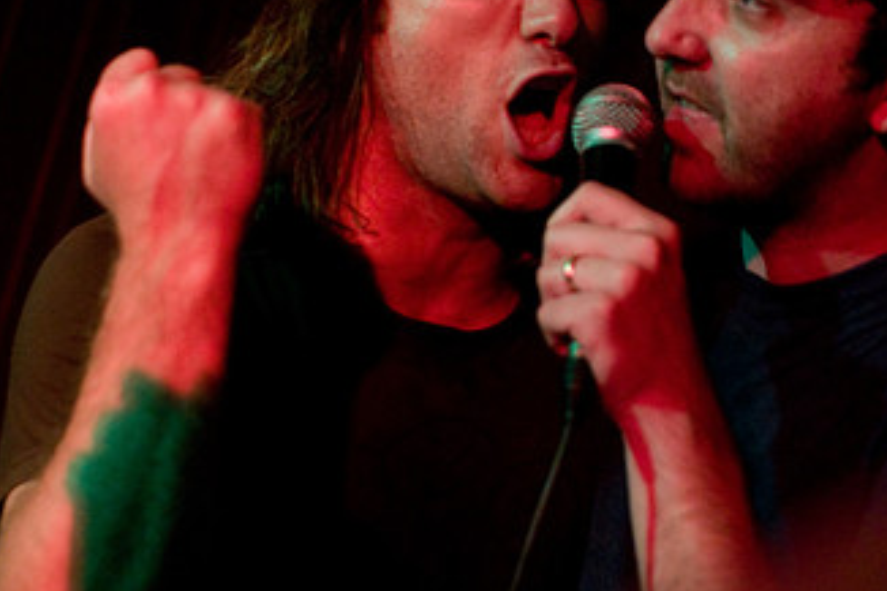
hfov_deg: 25.3
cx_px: 582
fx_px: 1970
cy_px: 271
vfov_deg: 17.0
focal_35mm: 80
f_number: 2.2
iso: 1000
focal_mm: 30
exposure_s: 1/100
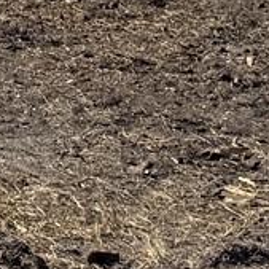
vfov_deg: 8.4
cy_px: -223
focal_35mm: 201
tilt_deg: -2.0
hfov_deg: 6.5
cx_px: -885
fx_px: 1767
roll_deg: -0.7
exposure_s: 1/5714
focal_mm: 6.76
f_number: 1.78
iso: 80
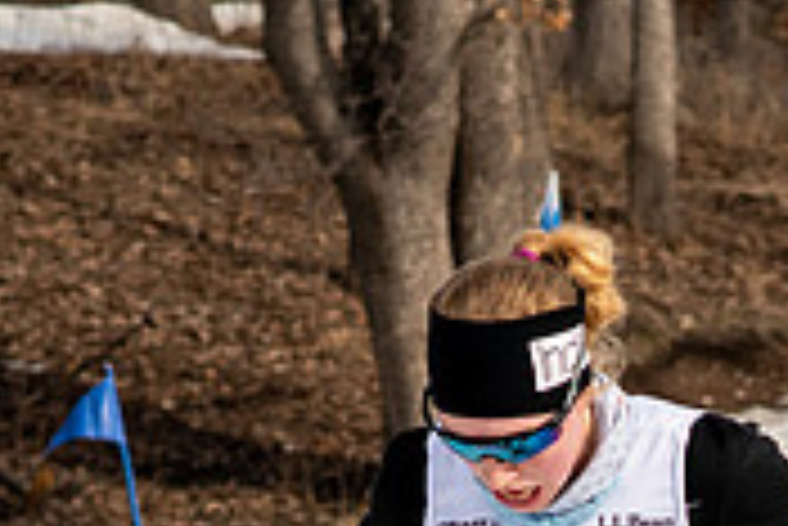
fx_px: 10844
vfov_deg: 2.8
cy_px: 970
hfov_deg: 4.2
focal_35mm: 495
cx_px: 741
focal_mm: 85
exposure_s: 1/2000
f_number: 6.3
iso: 400
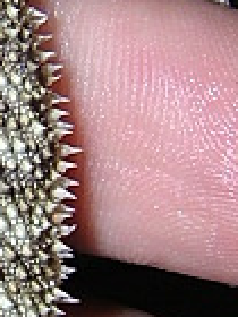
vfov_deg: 12.0
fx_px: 1513
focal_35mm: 165
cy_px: 163
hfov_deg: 8.7
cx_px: -179
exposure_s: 1/60.1
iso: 100
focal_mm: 4.7
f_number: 5.2
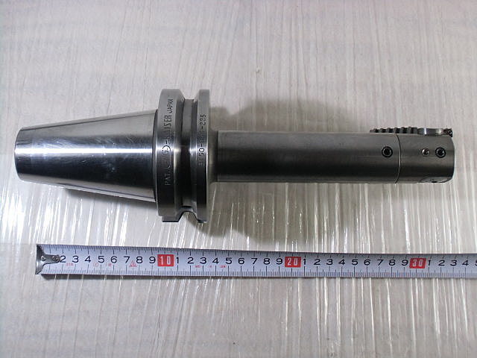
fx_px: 648
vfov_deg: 30.9
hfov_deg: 40.4
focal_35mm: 47
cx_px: 238
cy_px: 179
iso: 400
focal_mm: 8.29
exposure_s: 1/100
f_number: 4.2
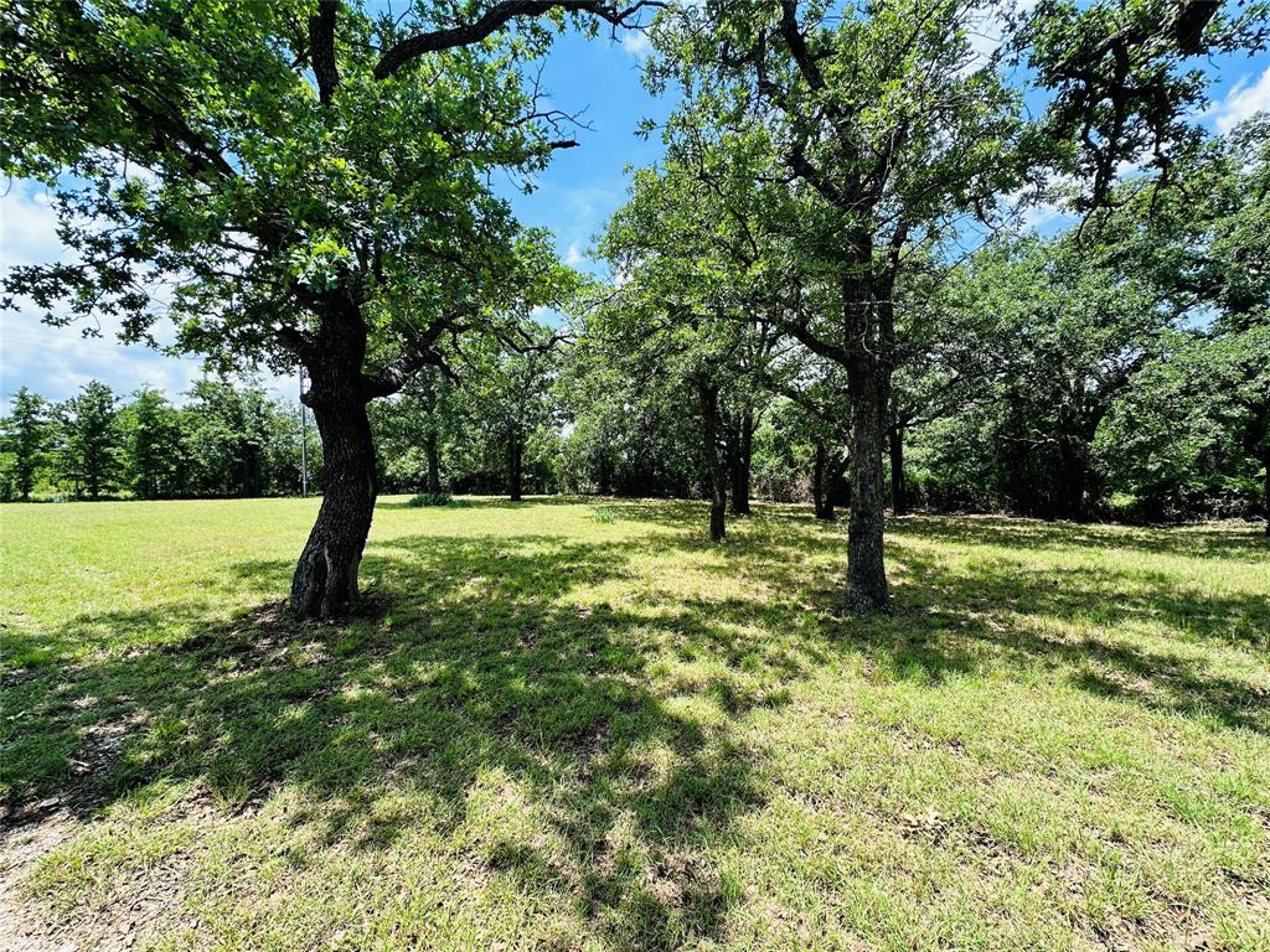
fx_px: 514
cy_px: 476
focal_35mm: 14
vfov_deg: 85.7
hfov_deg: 102.1
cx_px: 635
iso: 40
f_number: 2.2
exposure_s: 1/456
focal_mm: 2.22
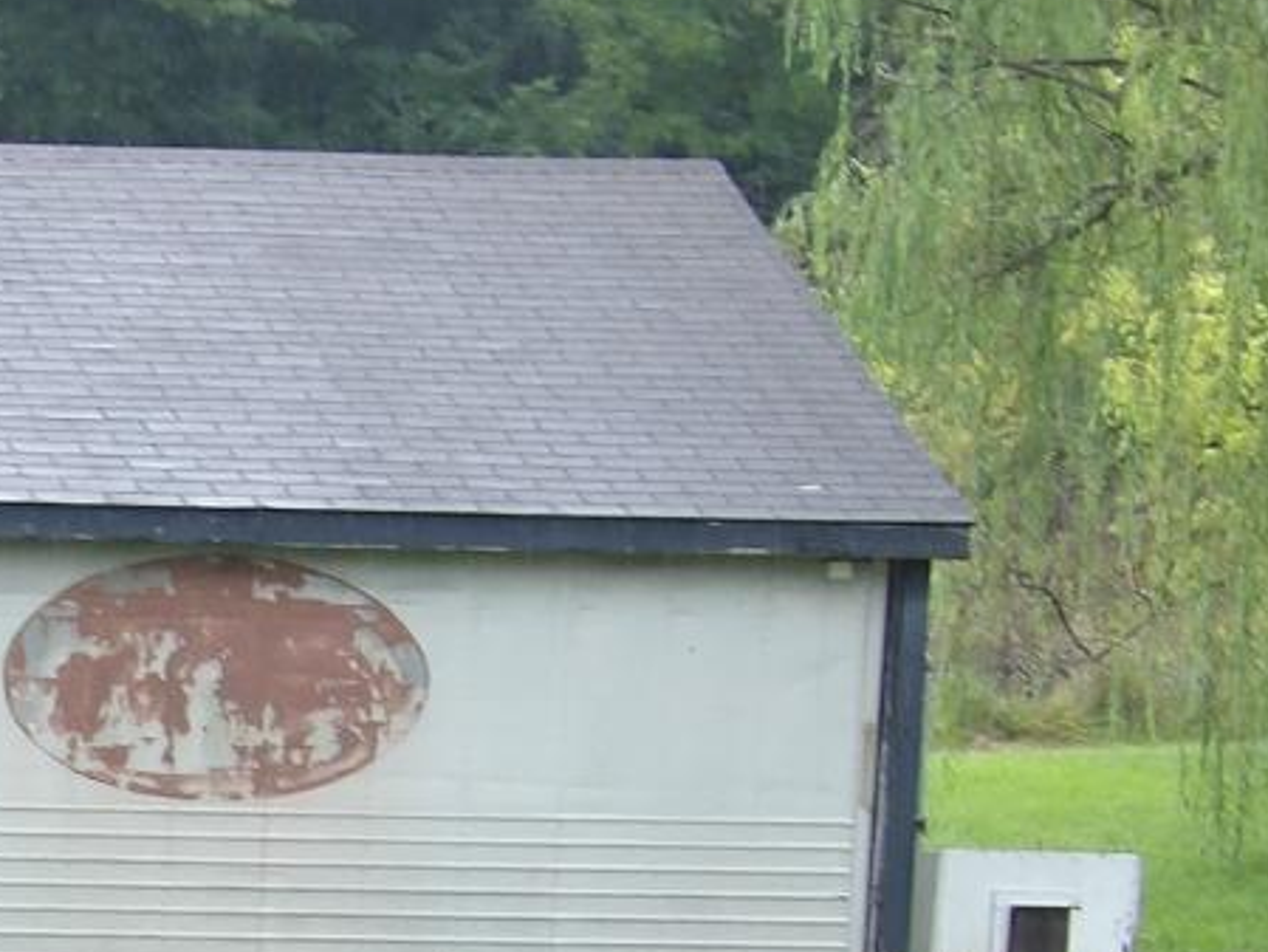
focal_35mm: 207
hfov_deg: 9.5
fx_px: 7585
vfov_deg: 7.1
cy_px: 1001
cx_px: -25
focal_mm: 11.1
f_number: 4
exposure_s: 1/44
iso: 100
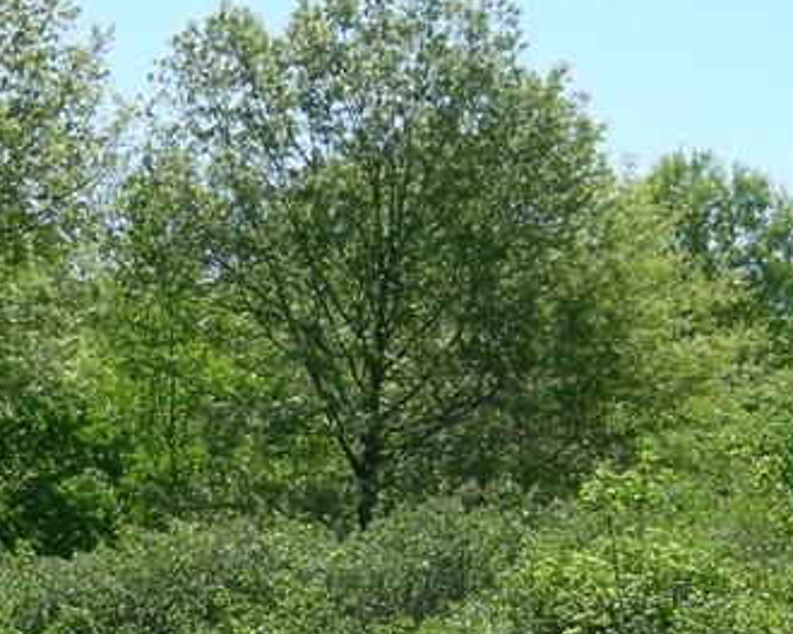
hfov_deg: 17.3
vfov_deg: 14.1
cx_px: 38
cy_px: 512
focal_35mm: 109
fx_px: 2558
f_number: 6
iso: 64
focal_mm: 7.5
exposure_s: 1/242
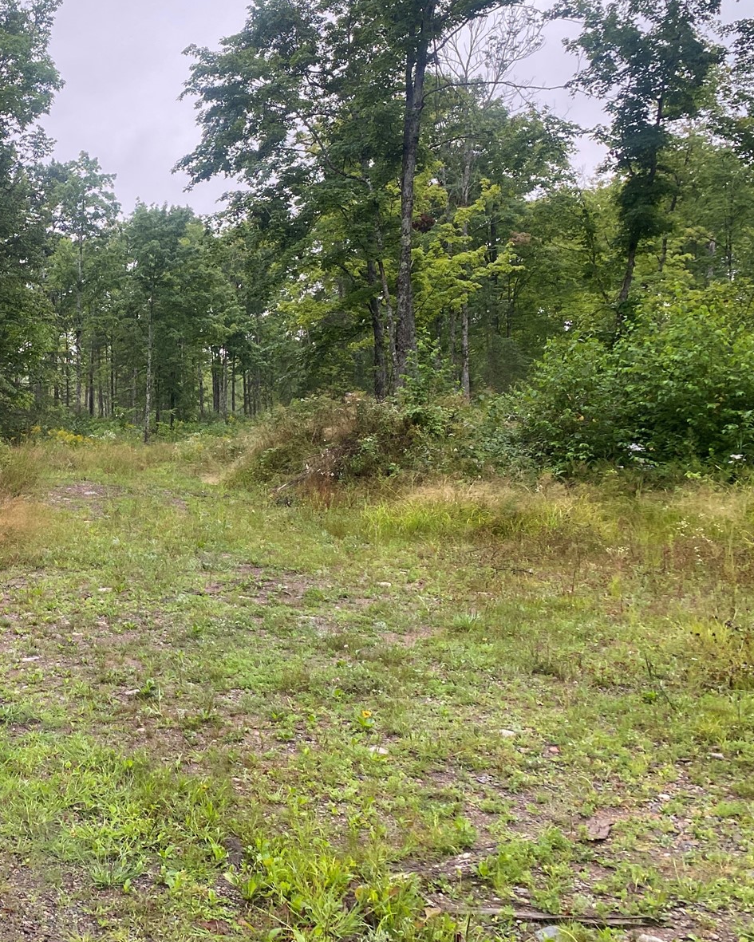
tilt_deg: +4.1
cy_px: 353
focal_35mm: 44
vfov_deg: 41.7
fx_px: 1227
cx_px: 19
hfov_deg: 31.8
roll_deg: -0.8
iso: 100
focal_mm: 4.25
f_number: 1.8
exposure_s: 1/121
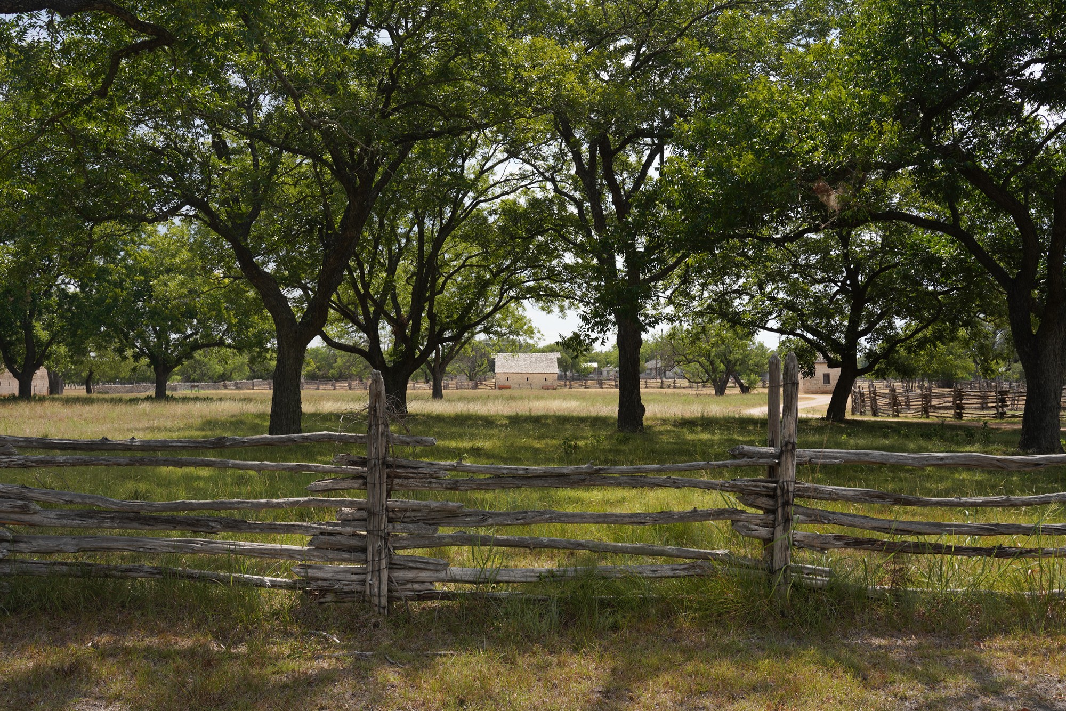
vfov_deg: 36.0
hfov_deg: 51.9
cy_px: 356
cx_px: 533
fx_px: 1096
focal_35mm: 37
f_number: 13
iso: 100
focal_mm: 37
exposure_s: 1/100
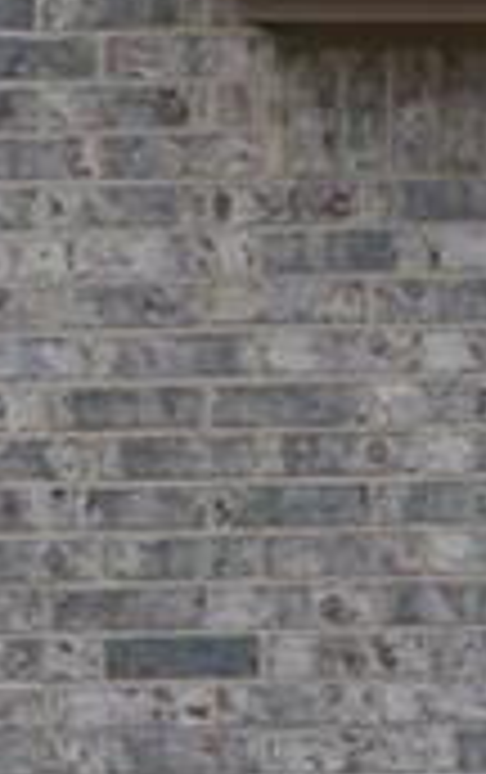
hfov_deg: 2.2
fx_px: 12272
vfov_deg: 3.6
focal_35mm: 581
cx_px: 2336
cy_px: 659
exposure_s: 1/400
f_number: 10
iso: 200
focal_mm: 32
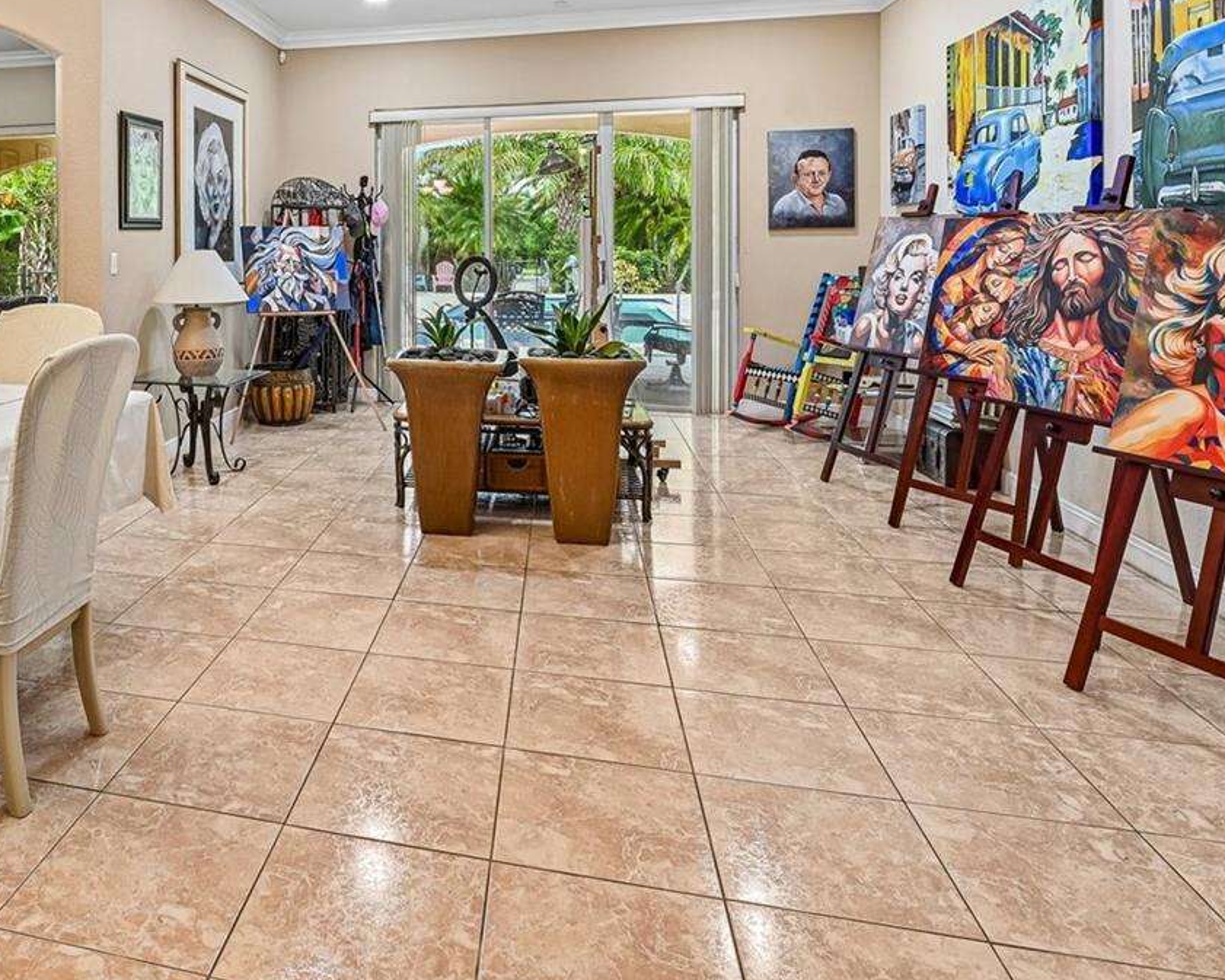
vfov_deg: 54.3
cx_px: 307
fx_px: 906
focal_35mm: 25
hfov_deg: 64.1
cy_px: 253
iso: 180
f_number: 6.3
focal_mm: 14
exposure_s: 1/13
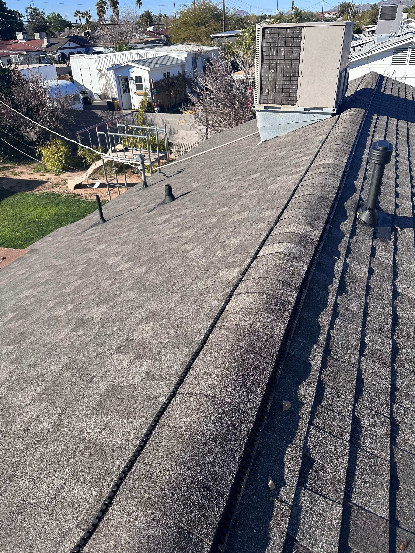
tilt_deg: -32.1
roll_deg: +2.8
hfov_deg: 56.8
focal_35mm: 24
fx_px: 384
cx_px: 208
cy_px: 276
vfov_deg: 71.6
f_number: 1.78
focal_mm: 6.86
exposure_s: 1/2967
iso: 80
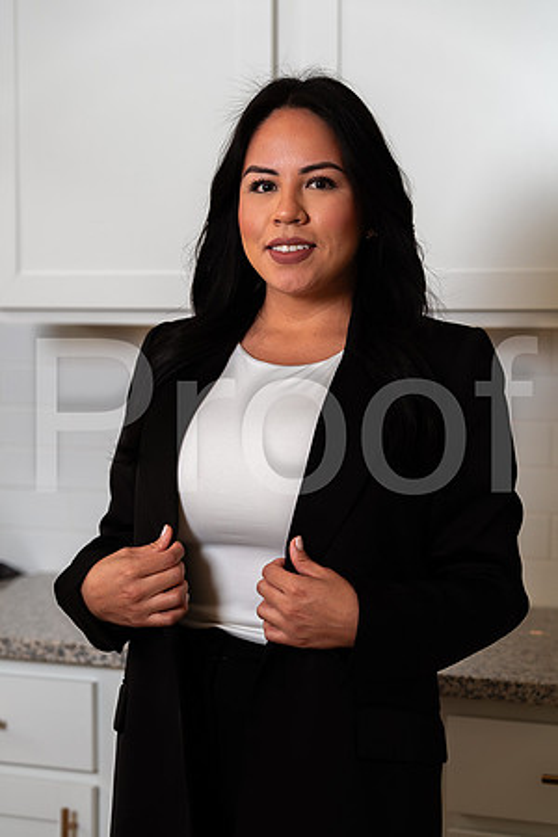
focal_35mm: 85
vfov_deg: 23.9
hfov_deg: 16.1
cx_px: 279
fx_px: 1976
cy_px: 418
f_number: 3.5
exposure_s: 1/160
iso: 50
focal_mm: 85
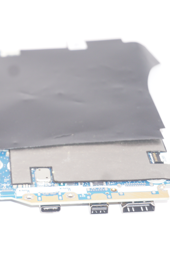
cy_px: 136
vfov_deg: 20.8
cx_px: 10
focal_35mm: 100
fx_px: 739
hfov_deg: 13.0
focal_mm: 43
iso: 500
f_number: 5.6
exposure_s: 1/160
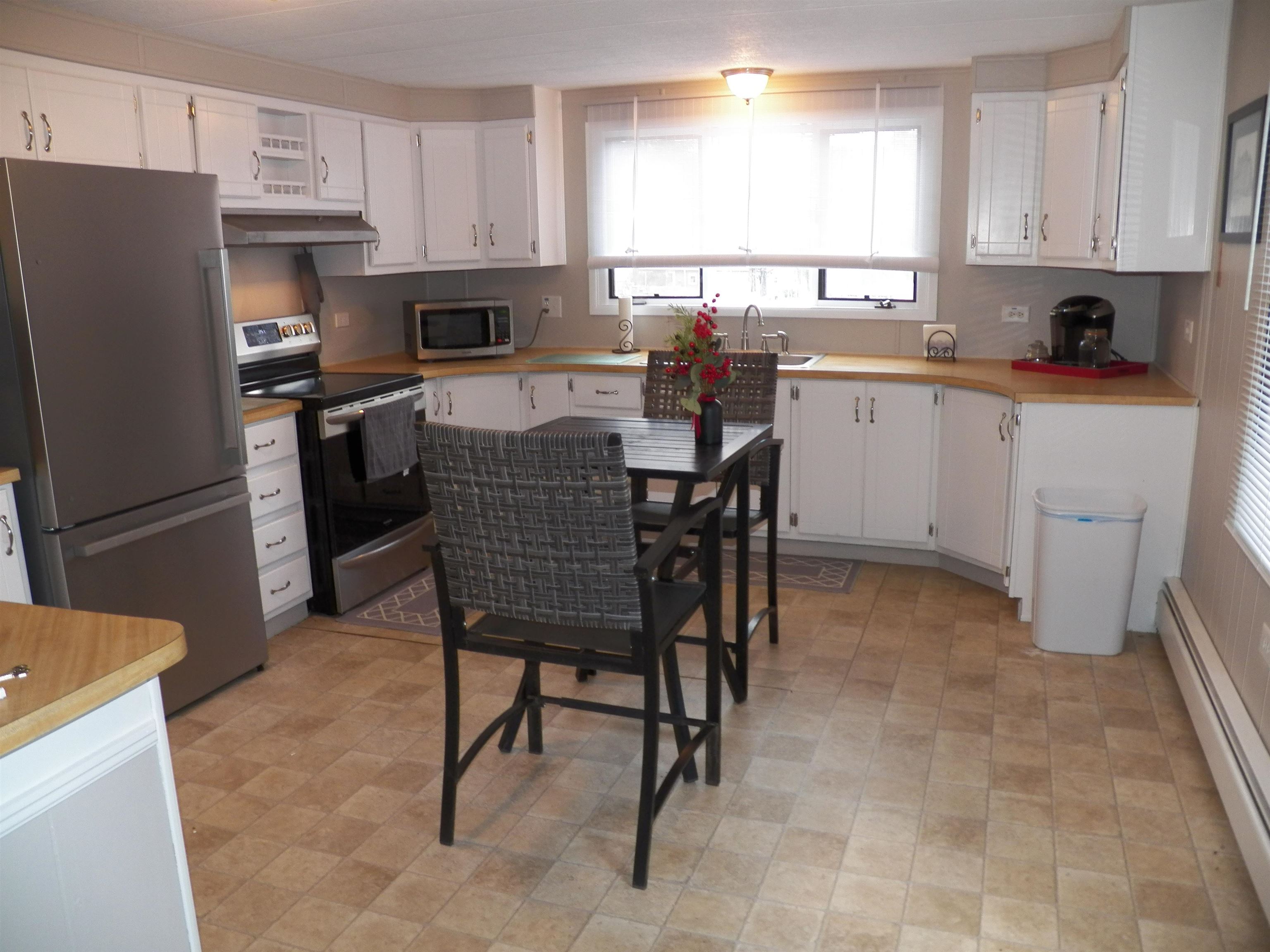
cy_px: 476
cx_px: 635
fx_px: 1027
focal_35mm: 28
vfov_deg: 49.7
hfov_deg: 63.4
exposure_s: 1/30
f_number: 2.8
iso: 125
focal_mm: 4.9
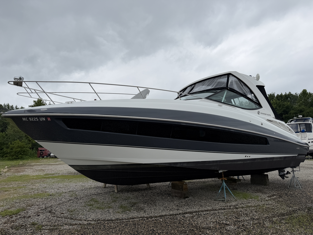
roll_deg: +1.2
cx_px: 156
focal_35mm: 24
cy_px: 118
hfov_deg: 71.6
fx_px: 217
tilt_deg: +8.8
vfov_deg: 56.8
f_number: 1.78
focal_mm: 6.76
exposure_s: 1/4975
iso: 80
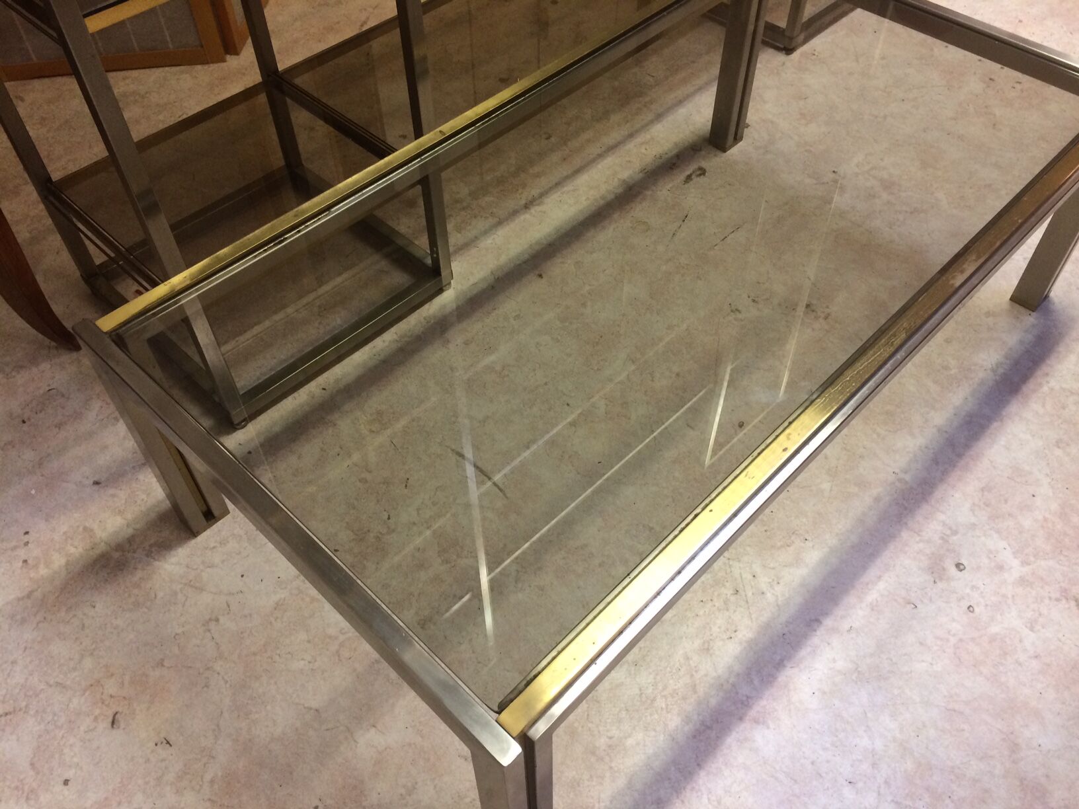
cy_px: 404
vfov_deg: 48.2
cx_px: 540
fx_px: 904
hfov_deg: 61.7
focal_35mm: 29
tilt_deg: -51.0
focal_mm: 4.15
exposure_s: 1/33
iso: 80
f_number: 2.2
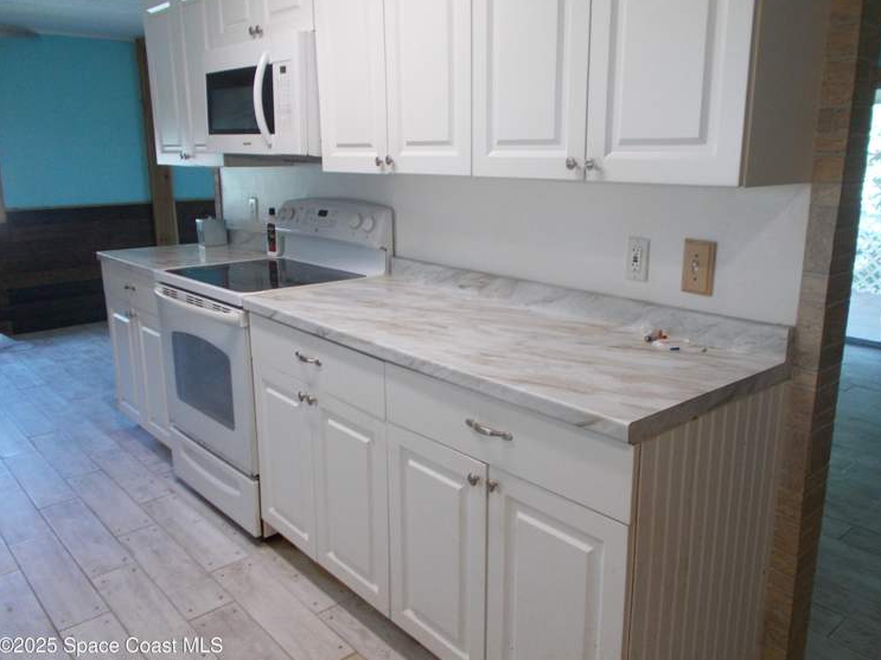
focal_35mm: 28
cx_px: 471
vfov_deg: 49.7
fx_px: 713
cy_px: 322
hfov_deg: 63.4
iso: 160
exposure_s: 1/25
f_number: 3.2
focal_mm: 4.6
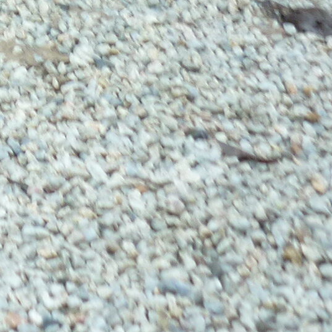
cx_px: -277
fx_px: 1508
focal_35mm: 139
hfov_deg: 11.6
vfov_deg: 11.9
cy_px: -199
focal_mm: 5.5
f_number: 2.8
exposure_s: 1/30
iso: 80
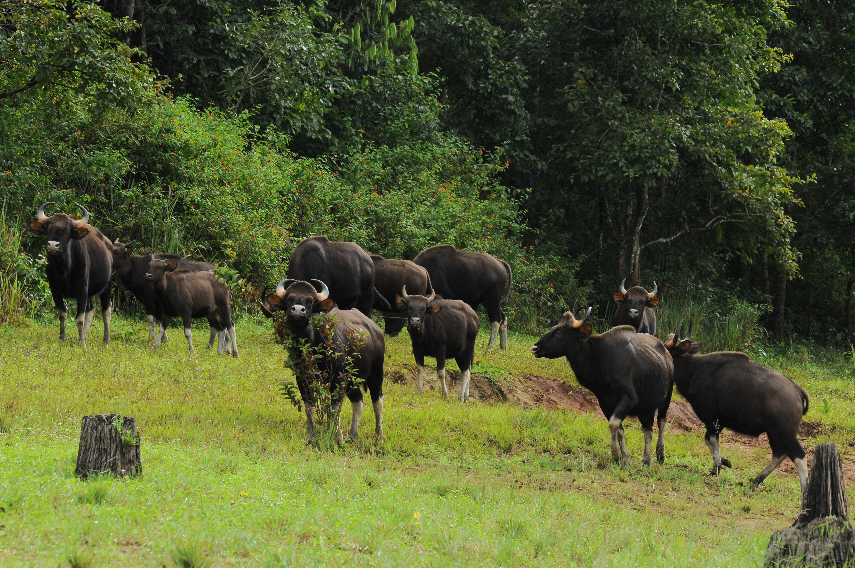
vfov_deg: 6.3
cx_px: 428
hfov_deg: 9.5
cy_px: 284
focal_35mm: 218
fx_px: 5159
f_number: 7.1
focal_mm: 145
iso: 400
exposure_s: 1/200
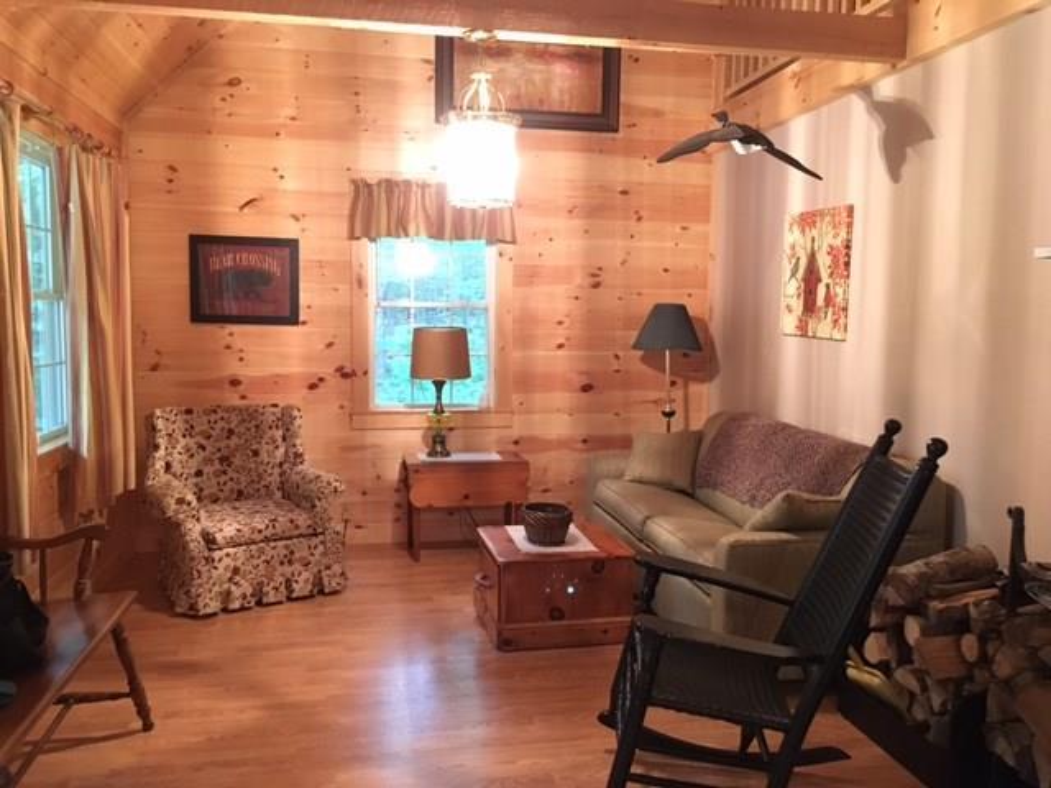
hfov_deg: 61.7
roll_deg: +0.5
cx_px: 526
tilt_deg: -6.2
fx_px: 880
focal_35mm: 29
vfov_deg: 48.2
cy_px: 394
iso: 500
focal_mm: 4.15
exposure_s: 1/15
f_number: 2.2
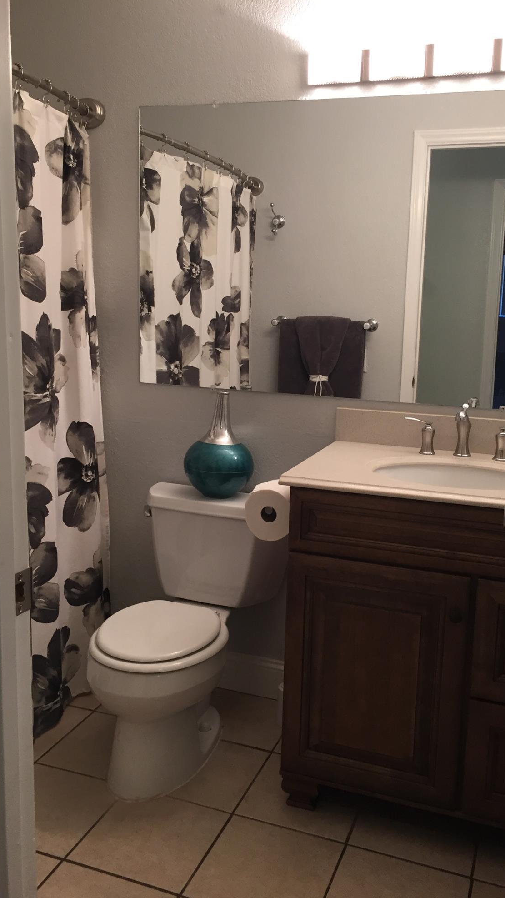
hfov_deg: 36.7
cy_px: 444
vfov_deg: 61.0
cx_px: 270
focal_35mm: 32
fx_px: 762
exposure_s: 1/30
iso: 80
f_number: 2.2
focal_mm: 4.15
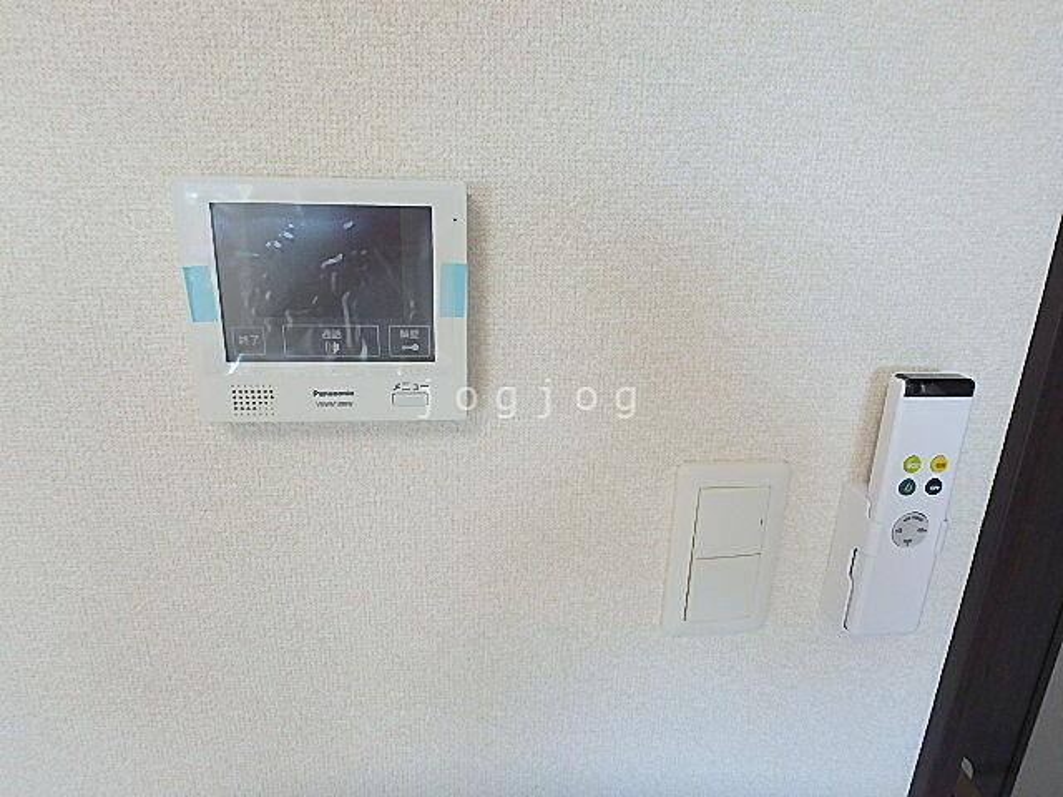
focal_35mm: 21
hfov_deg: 79.0
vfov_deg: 63.4
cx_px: 532
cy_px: 398
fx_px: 645
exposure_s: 1/60
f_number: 3.5
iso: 200
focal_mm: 3.7
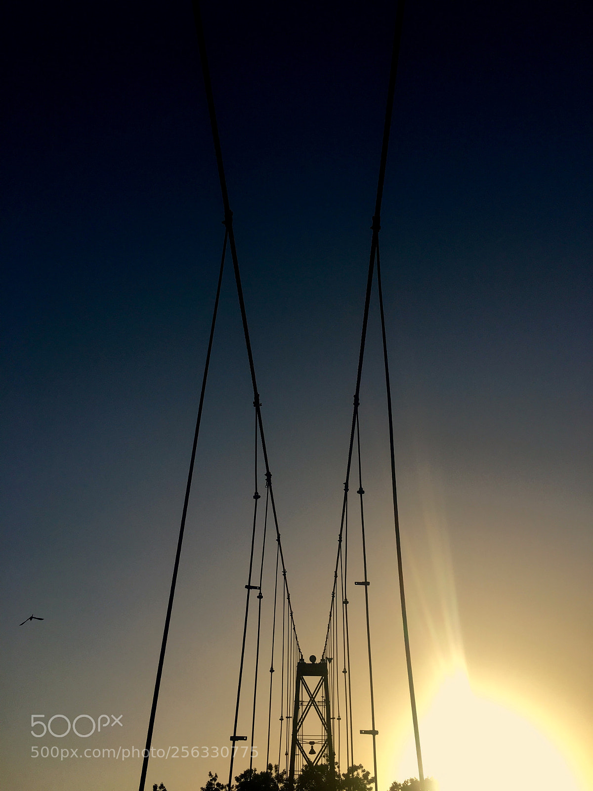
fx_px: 662
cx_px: 296
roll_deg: -0.3
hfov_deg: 48.2
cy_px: 396
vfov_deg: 61.7
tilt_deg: +42.2
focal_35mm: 29
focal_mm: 4.15
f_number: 2.2
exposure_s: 1/4525
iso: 25
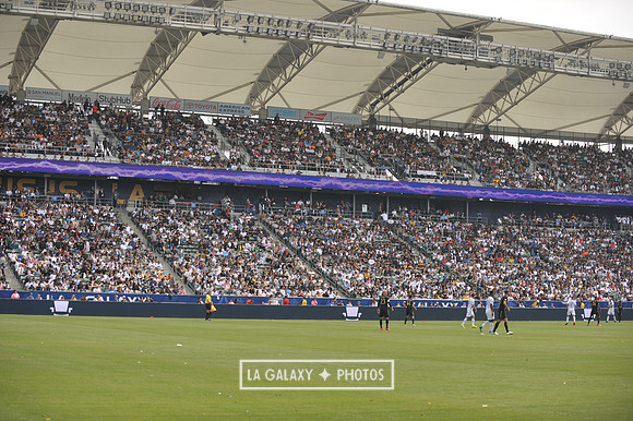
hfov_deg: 28.9
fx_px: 1230
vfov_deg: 19.4
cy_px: 210
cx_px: 316
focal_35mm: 70
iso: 320
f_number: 3.5
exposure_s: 1/2500
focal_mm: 70
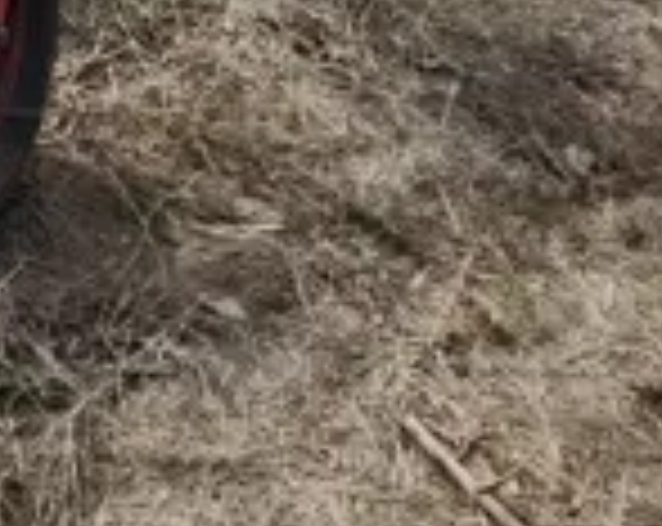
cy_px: -198
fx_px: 1916
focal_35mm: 98
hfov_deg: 17.9
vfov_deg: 14.8
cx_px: -266
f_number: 1.8
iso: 12
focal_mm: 6.4
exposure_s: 1/1036
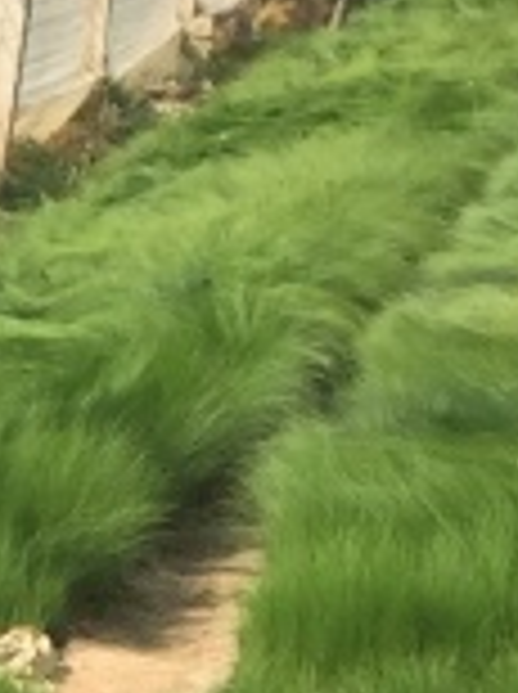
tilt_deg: -22.5
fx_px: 4022
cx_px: -108
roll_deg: +2.1
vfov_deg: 9.1
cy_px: 1537
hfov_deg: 7.3
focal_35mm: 201
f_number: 2.2
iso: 32
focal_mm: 4.15
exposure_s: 1/1068
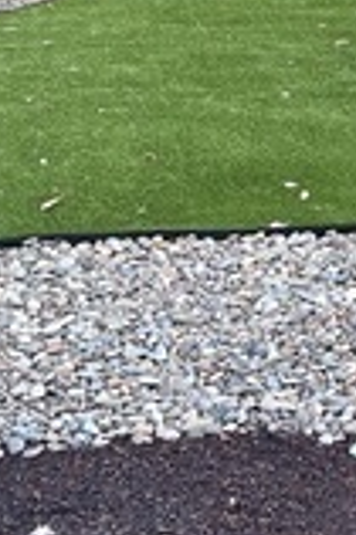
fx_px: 1695
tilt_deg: -20.4
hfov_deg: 11.6
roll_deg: +0.6
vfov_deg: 17.8
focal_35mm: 114
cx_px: 480
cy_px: 91
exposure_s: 1/259
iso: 40
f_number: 1.5
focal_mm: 5.7
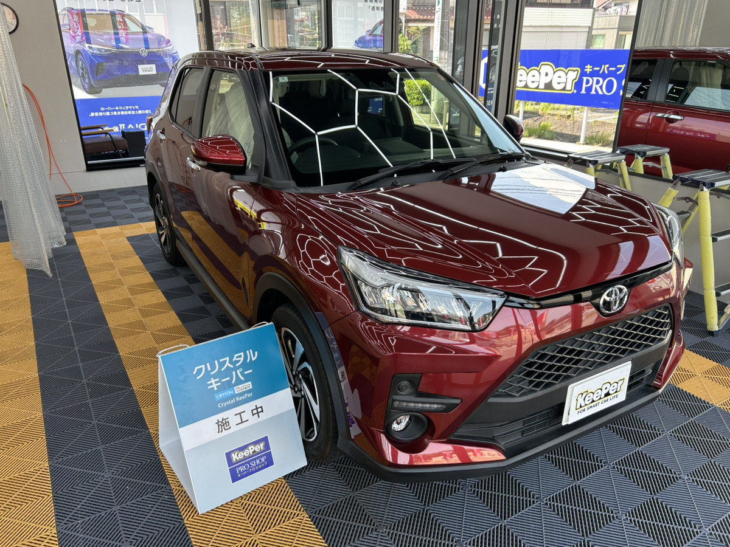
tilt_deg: -23.1
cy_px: 274
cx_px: 365
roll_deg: -0.1
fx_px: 548
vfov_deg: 53.1
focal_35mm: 26
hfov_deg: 67.3
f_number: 1.5
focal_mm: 5.7
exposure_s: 1/194
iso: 40
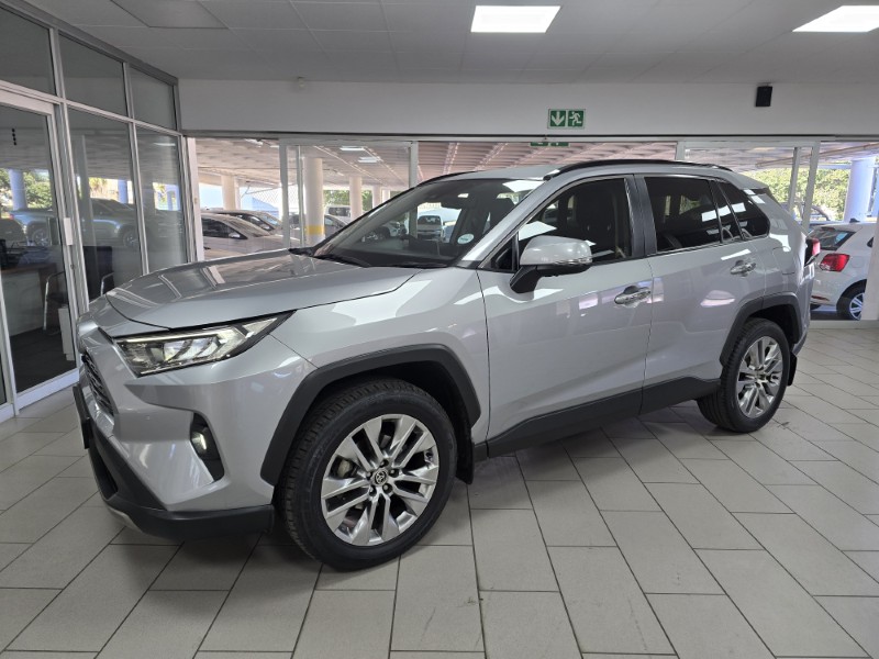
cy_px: 330
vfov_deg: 58.9
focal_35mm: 23
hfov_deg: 73.9
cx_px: 440
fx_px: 584
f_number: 1.7
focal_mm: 6.3
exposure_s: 1/100
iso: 80
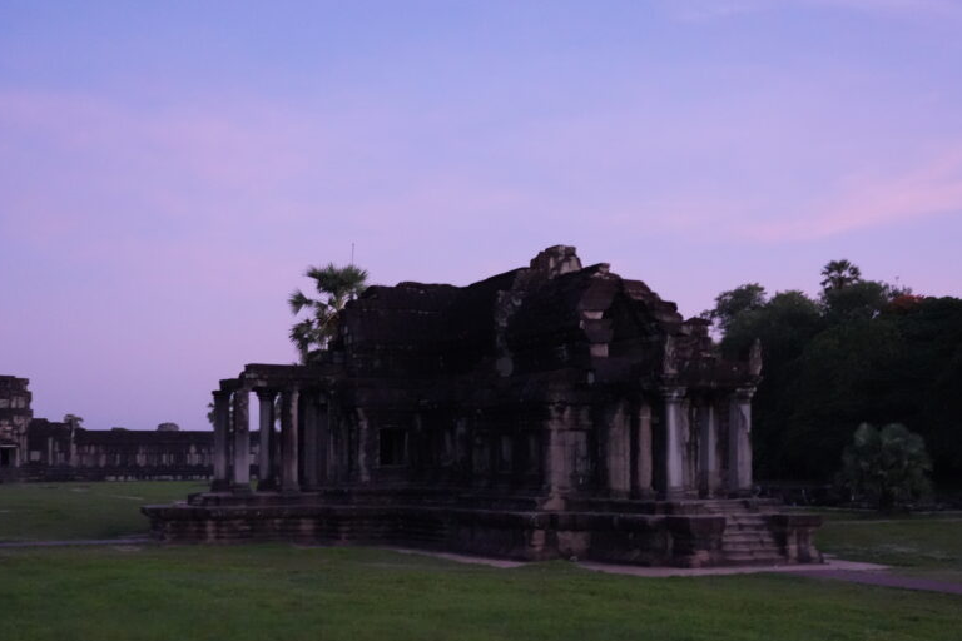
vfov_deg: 25.9
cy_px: 416
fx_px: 1389
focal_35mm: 52
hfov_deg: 38.2
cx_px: 529
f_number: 4
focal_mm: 39
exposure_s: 1/8
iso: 12800
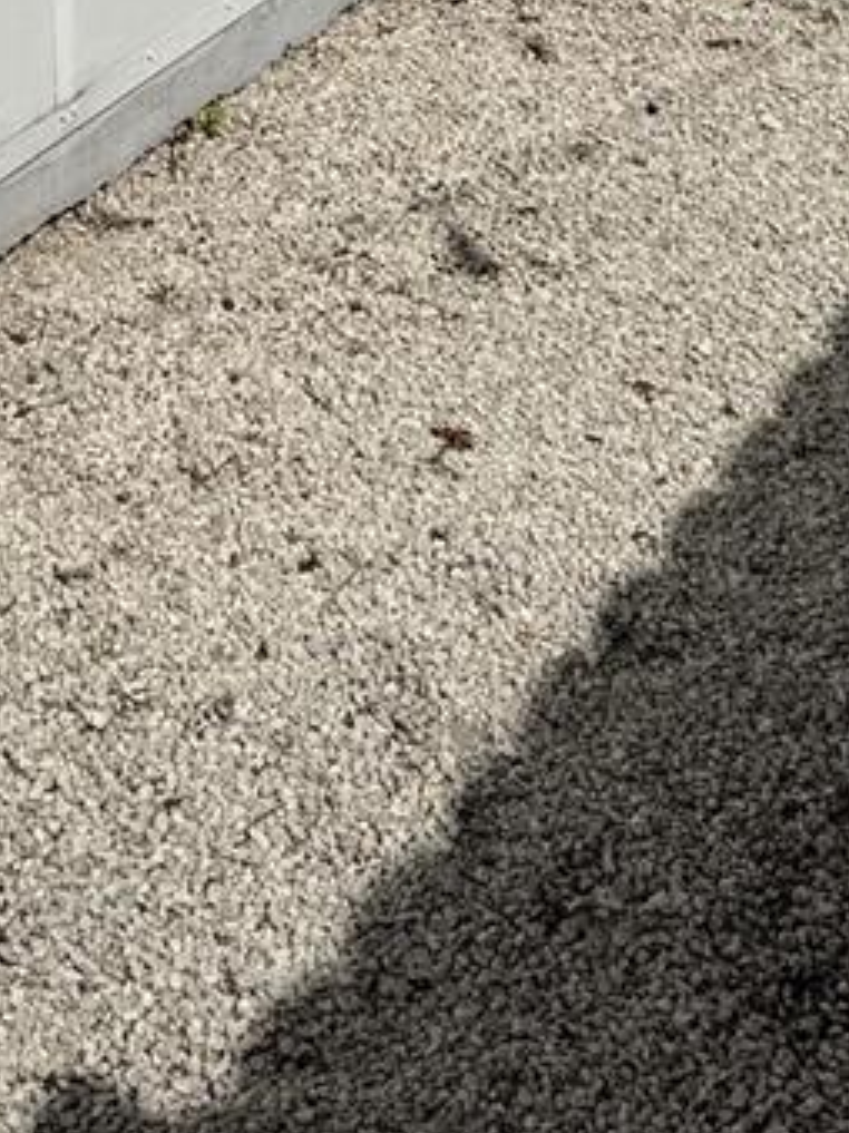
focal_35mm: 85
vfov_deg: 20.3
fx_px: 2781
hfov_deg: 17.1
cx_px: 97
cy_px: -475
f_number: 1.78
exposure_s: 1/17544
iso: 64
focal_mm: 6.76
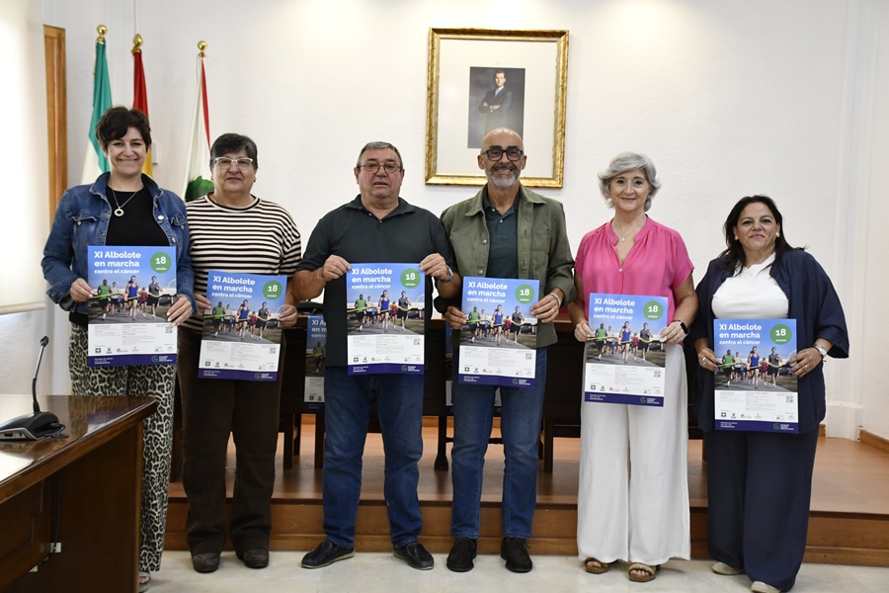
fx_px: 1111
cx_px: 444
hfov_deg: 43.6
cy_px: 296
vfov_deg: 29.9
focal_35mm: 45
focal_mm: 30
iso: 1800
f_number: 4
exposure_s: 1/125
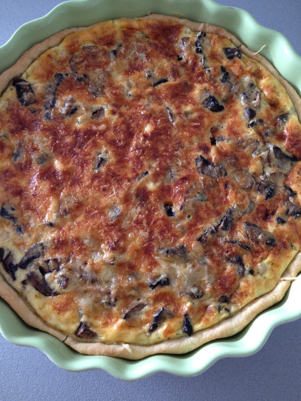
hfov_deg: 40.7
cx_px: 150
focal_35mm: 35
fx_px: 406
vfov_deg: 52.6
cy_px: 200
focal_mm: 4.28
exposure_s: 1/20
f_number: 2.4
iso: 80
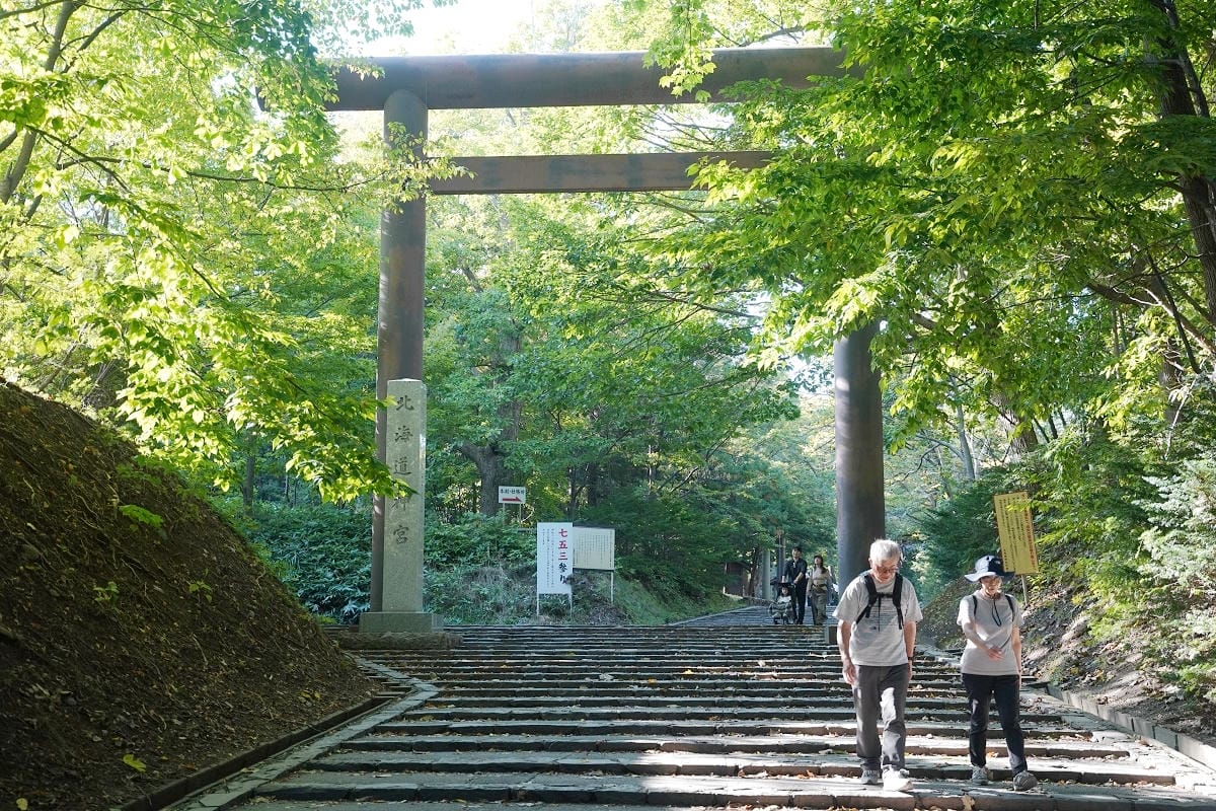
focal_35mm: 47
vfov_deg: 28.6
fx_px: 1587
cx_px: 608
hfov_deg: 41.9
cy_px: 406
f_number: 4
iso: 800
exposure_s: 1/160
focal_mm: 47
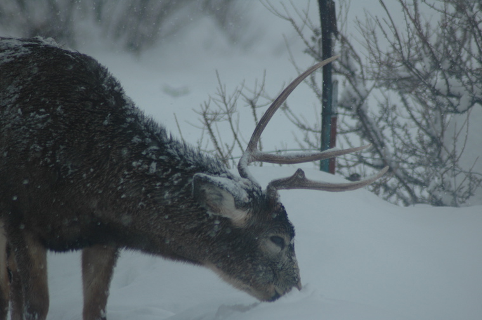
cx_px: 241
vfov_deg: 3.7
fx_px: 5015
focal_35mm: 375
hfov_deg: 5.5
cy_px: 160
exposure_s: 1/640
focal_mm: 250
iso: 200
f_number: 5.3
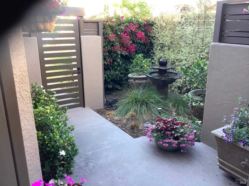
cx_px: 124
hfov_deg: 58.4
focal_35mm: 31
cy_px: 93
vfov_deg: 45.4
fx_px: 223
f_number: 2.4
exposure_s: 1/60
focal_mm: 3.3
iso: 100
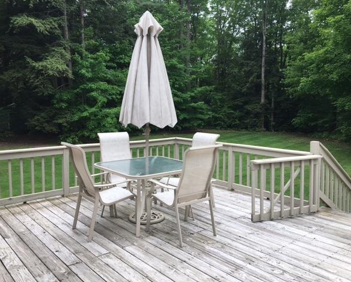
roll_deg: +1.9
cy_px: 139
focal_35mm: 31
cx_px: 172
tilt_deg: -4.2
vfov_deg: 47.2
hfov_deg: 57.1
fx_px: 322
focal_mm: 4.15
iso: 25
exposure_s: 1/348
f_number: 2.2
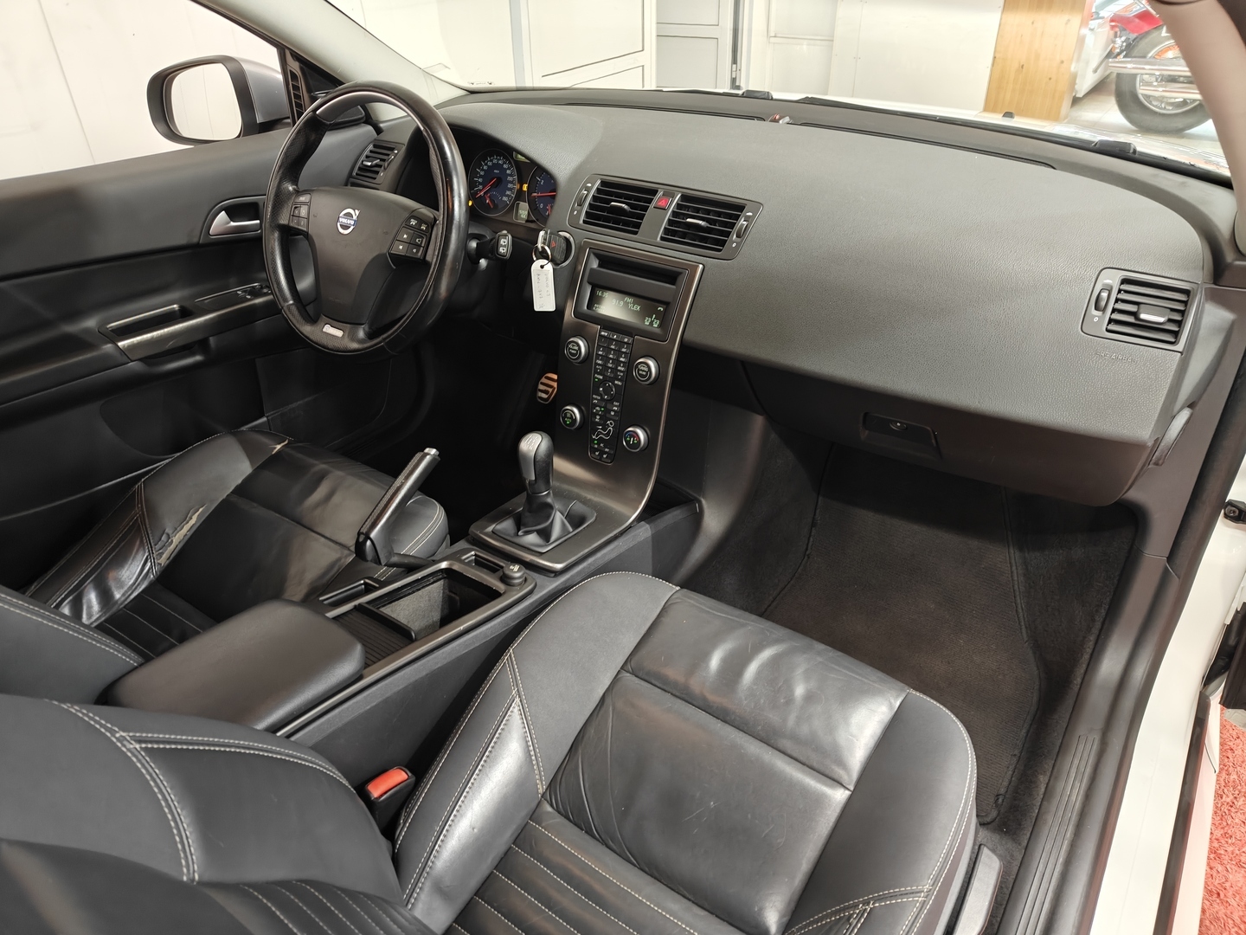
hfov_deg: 71.6
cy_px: 468
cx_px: 623
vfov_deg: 56.8
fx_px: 864
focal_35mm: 24
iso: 160
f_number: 1.8
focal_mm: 5.59
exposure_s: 1/44
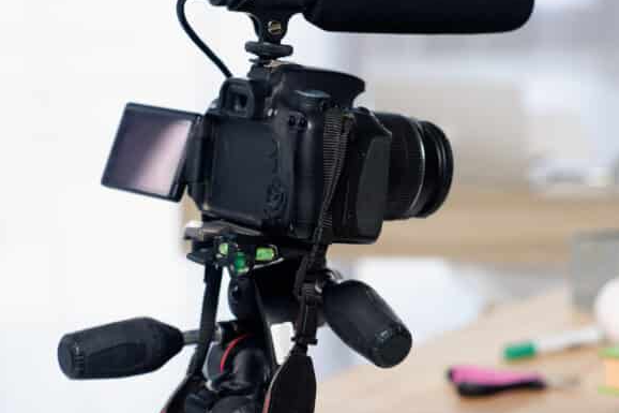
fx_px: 1942
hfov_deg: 18.1
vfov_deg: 12.1
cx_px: 392
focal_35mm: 113
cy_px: 193
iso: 125
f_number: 4.5
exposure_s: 1/160
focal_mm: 85
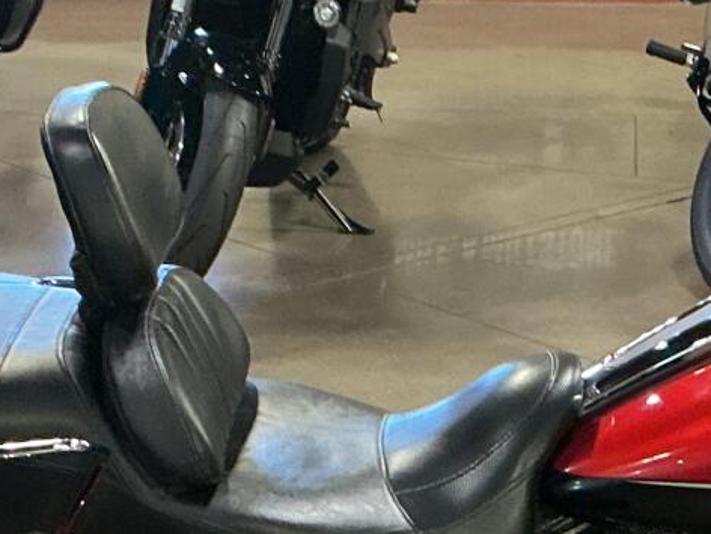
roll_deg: -1.0
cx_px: 461
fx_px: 2526
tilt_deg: -27.3
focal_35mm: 123
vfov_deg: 11.8
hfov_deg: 16.0
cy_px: 644
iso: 200
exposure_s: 1/60
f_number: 1.8
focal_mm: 3
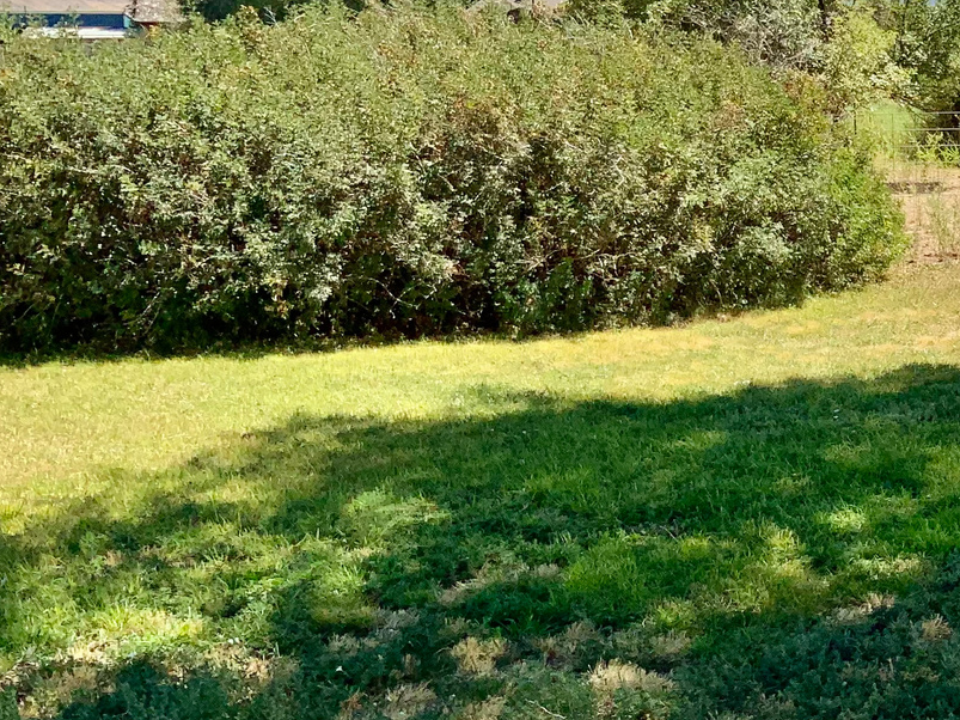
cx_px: 1200
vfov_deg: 19.9
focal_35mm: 74
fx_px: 2052
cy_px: 303
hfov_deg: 23.6
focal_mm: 3
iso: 16
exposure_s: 1/1912
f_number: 1.8
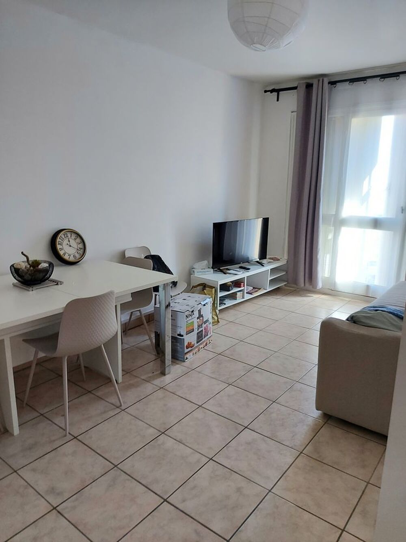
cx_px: 203
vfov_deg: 71.6
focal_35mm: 24
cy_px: 271
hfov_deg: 56.8
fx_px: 375
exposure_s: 1/50
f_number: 1.8
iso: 250
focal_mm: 5.23
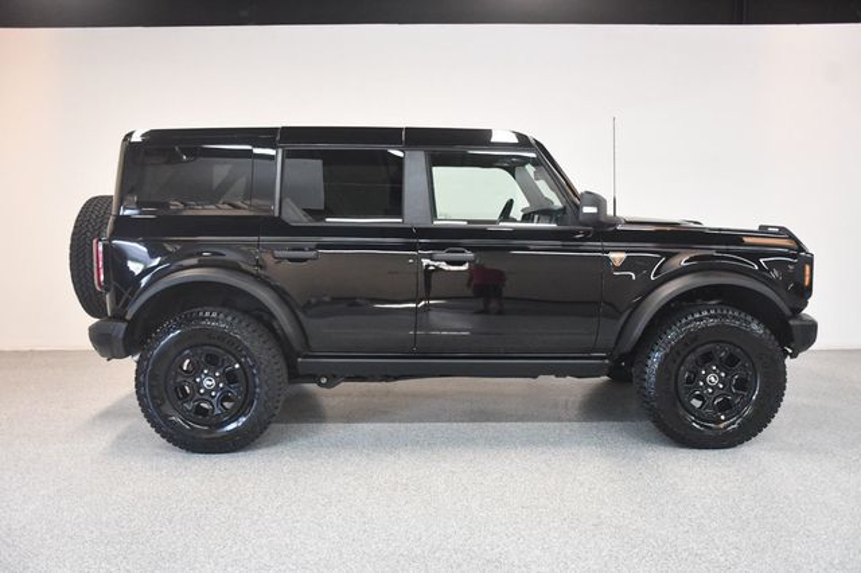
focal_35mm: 33
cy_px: 286
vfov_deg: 39.9
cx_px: 430
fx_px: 789
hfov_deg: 57.2
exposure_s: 1/125
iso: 2800
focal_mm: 22
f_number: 3.5
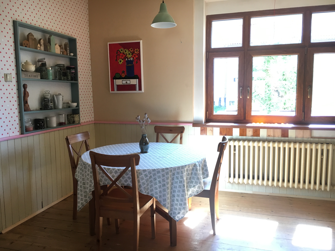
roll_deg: +0.4
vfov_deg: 48.2
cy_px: 126
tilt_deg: -6.5
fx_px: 281
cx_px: 168
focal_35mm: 29
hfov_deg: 61.7
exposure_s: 1/33
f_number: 2.2
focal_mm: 4.15
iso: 50
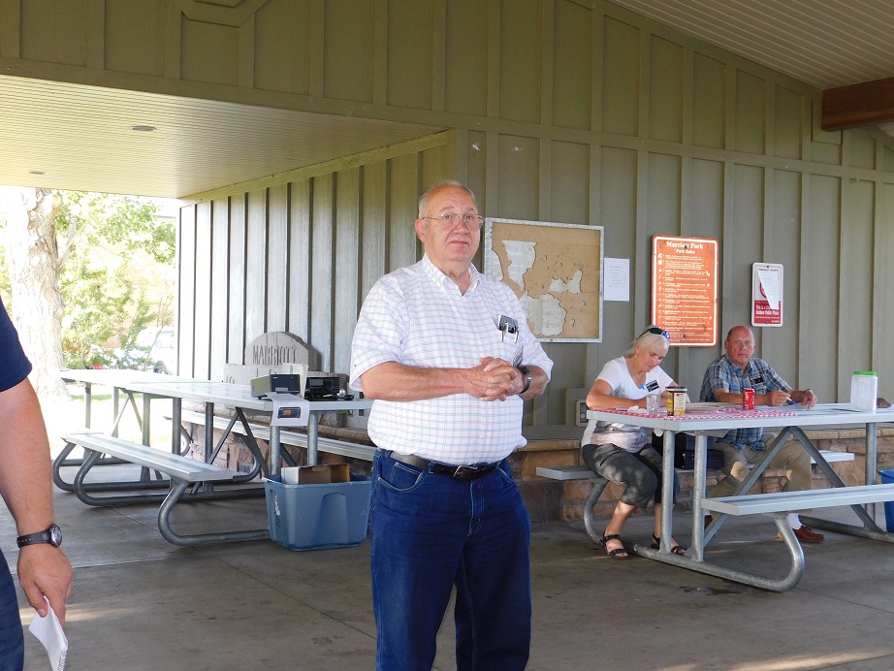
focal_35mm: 45
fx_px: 1162
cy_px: 336
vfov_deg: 32.2
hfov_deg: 42.1
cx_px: 447
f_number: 3.7
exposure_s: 1/30
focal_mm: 8
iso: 200
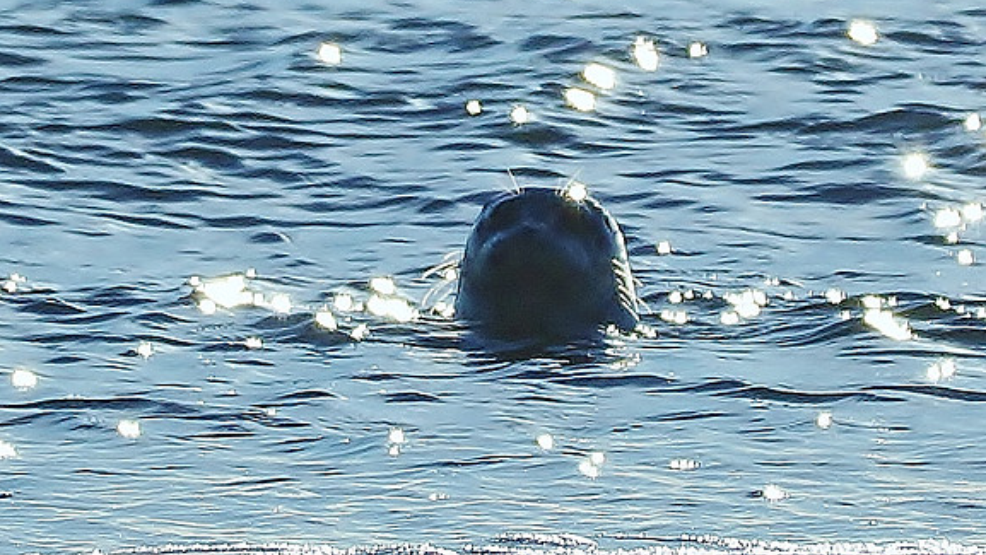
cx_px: 492
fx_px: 12397
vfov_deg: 2.6
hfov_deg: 4.6
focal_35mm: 474
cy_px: 266
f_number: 9
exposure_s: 1/1250
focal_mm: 300
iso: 100
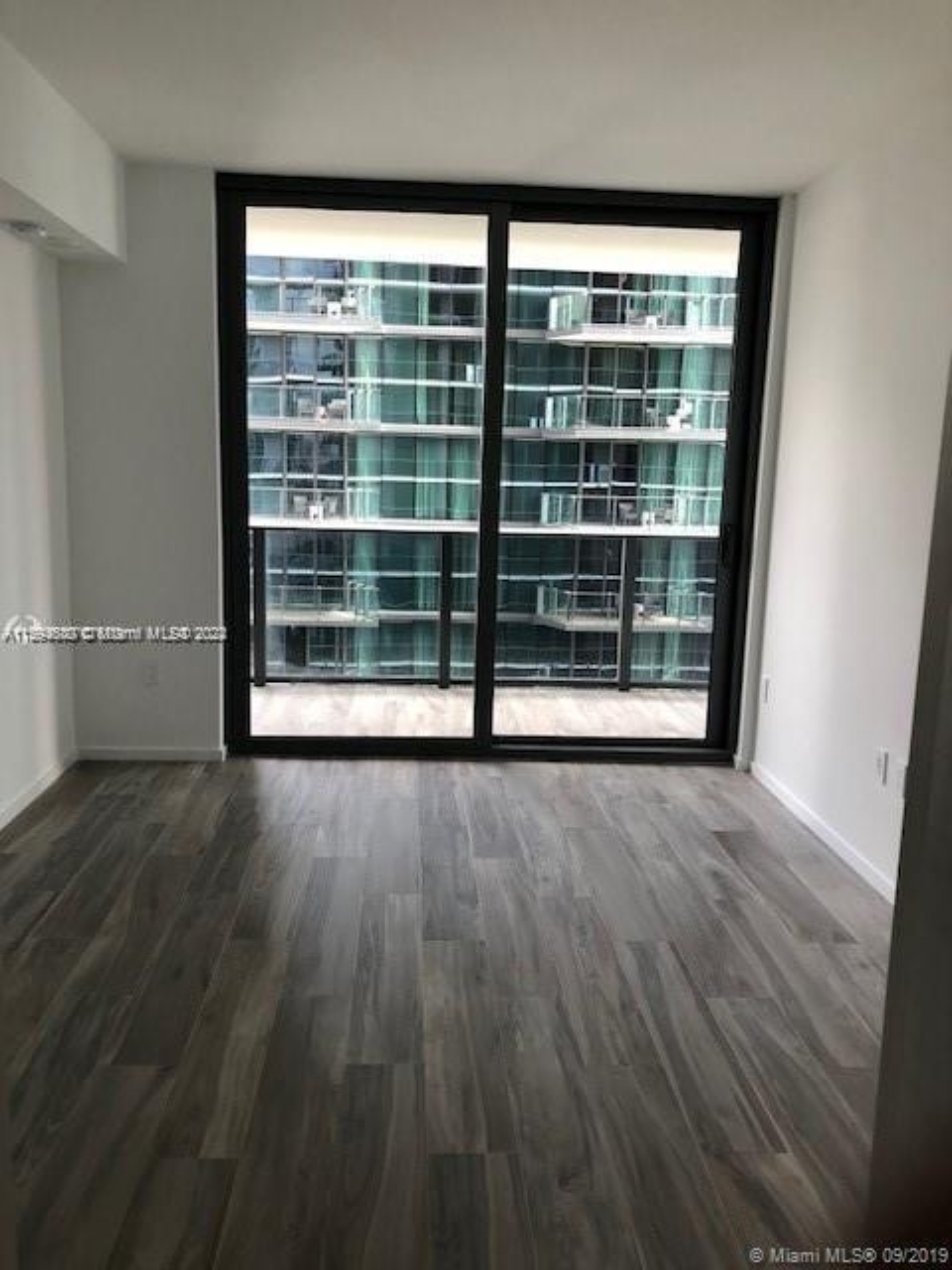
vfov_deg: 63.4
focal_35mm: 28
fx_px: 1027
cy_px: 635
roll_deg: -1.7
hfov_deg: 49.7
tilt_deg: -8.4
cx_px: 476
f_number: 1.8
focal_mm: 4
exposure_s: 1/30
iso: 25
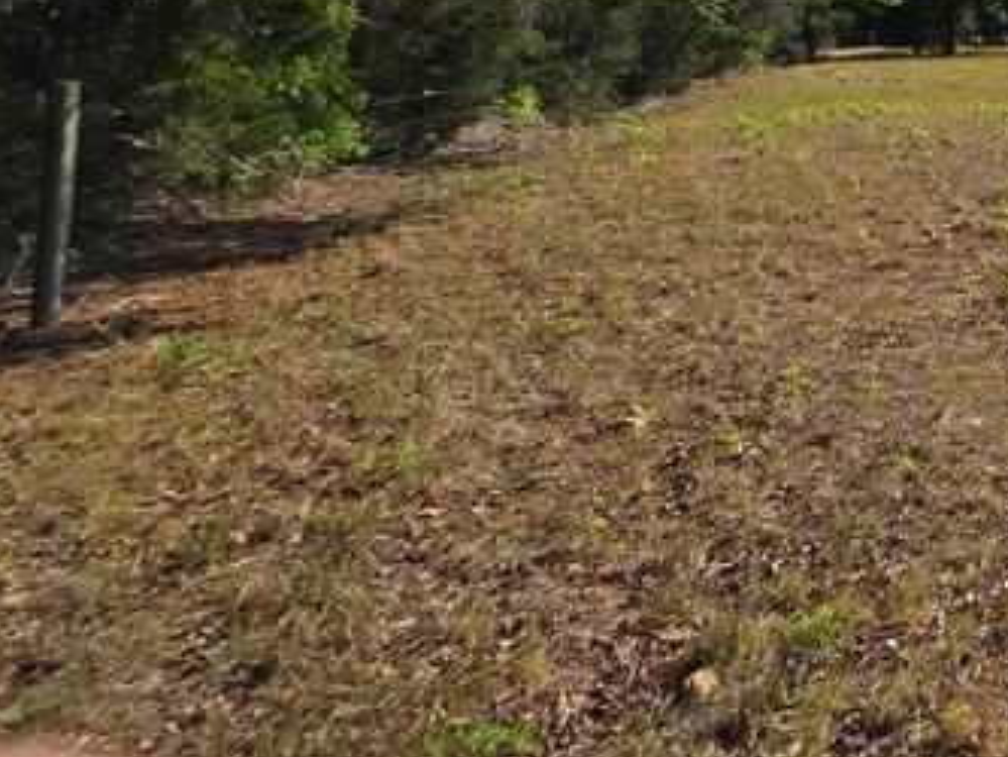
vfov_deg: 32.0
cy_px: -67
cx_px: 1417
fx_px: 1165
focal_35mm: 40
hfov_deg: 31.2
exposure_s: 1/3697
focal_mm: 2.2
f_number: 2.2
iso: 50
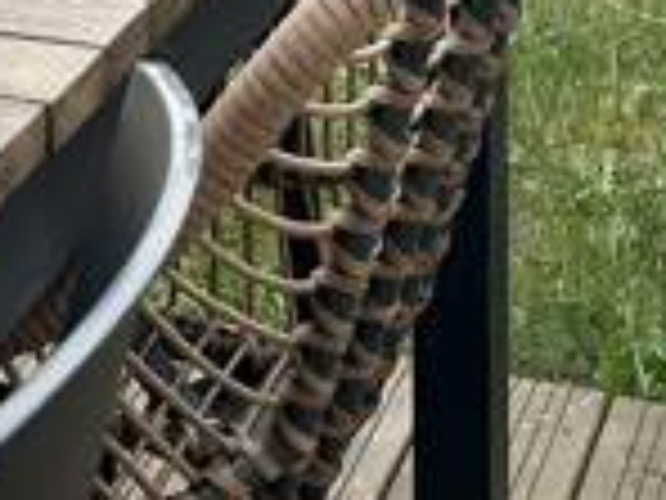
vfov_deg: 10.0
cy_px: -689
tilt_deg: -4.9
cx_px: 81
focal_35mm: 130
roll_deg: +1.3
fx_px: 2501
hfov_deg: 15.0
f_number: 1.78
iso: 80
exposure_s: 1/2882
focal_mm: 6.86
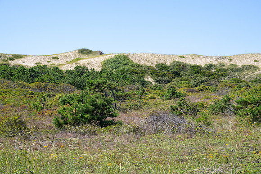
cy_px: 87
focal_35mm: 73
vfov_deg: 18.7
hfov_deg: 27.7
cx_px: 130
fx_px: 529
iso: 400
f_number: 14
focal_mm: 73
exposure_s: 1/250
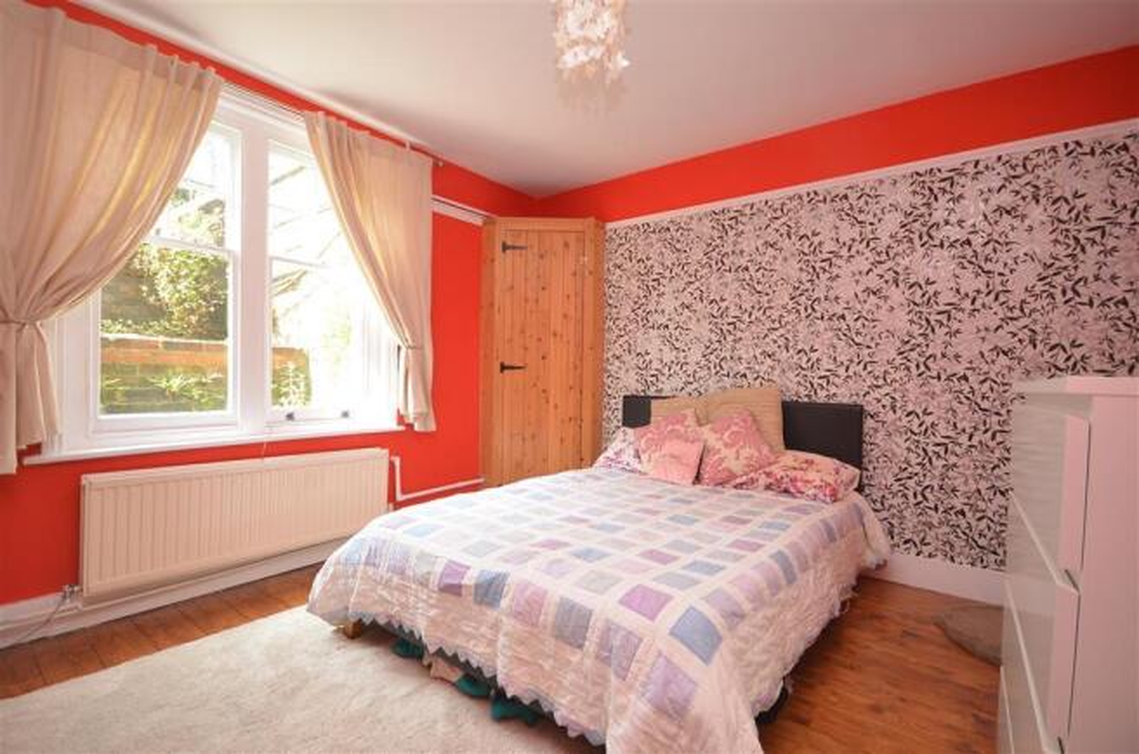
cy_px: 377
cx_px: 570
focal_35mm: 16
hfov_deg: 95.1
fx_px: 521
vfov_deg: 71.8
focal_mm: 11
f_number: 5
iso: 200
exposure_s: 1/20
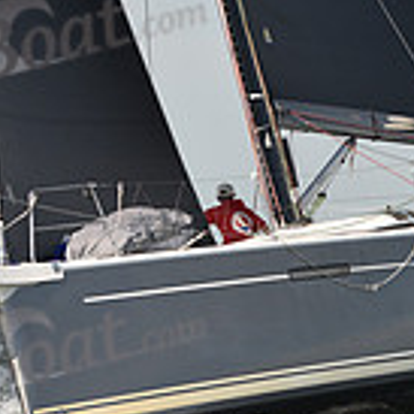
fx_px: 4181
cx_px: 366
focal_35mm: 309
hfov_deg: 5.7
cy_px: 171
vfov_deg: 5.7
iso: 250
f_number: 4
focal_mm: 86
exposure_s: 1/1250
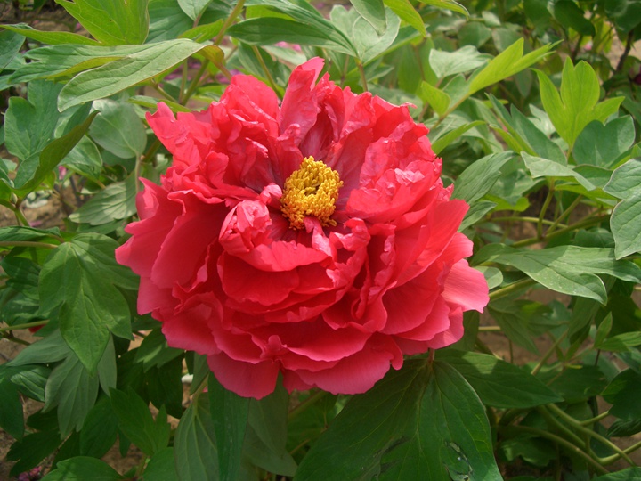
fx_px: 648
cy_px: 240
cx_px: 320
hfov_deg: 52.6
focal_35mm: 35
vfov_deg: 40.7
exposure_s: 1/500
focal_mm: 5.8
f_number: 2.6
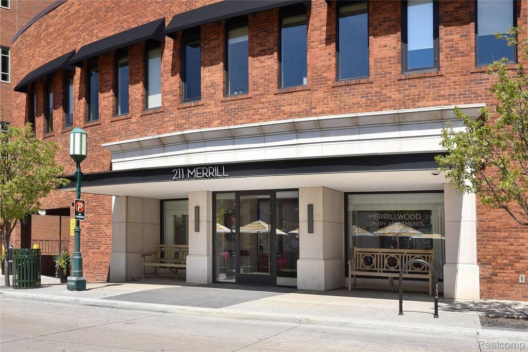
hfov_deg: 54.4
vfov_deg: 37.9
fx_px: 513
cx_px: 264
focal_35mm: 35
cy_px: 176
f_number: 14
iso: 320
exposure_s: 1/200
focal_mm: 35
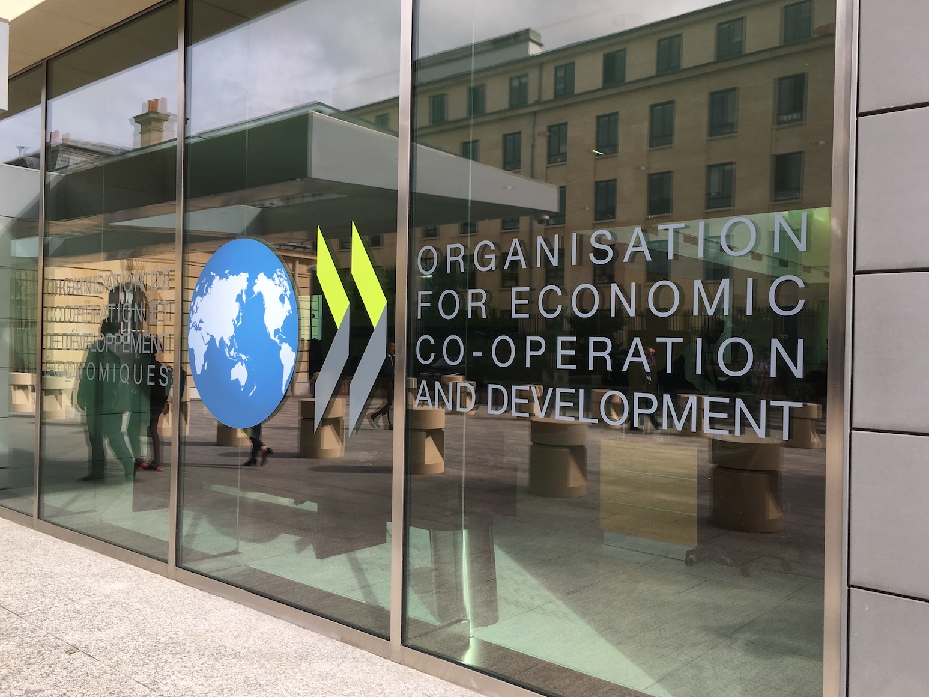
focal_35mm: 30
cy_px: 344
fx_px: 805
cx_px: 459
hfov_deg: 60.0
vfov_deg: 46.8
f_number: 2.2
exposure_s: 1/615
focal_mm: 4.15
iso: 25
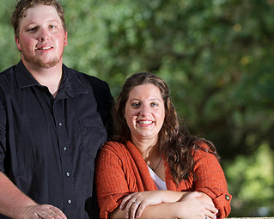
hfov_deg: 10.8
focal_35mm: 179
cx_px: 98
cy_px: 138
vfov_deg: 8.6
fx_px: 1451
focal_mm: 105
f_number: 2.8
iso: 200
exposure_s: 1/200
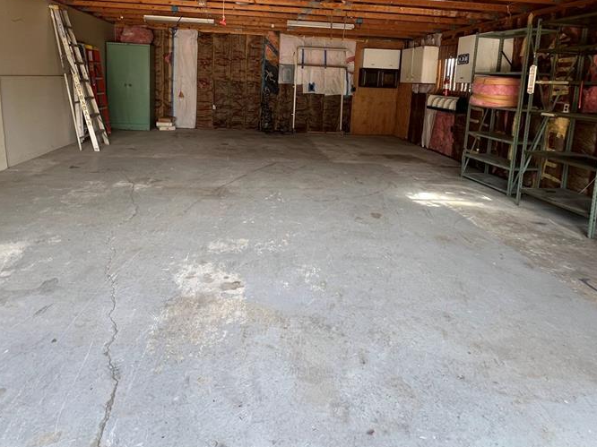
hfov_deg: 81.7
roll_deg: -2.6
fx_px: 345
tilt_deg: -9.3
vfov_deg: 63.3
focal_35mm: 20
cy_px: 130
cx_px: 283
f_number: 1.8
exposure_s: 1/99
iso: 80
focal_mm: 1.57
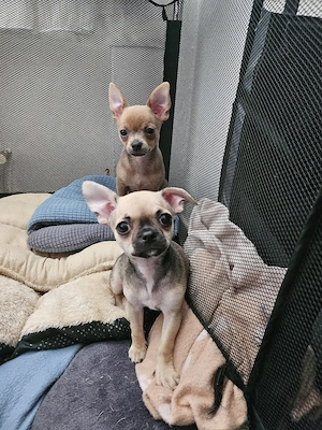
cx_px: 161
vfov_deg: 71.6
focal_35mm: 24
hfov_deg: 56.8
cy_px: 215
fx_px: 298
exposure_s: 1/25.1
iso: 800
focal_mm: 5
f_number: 1.8
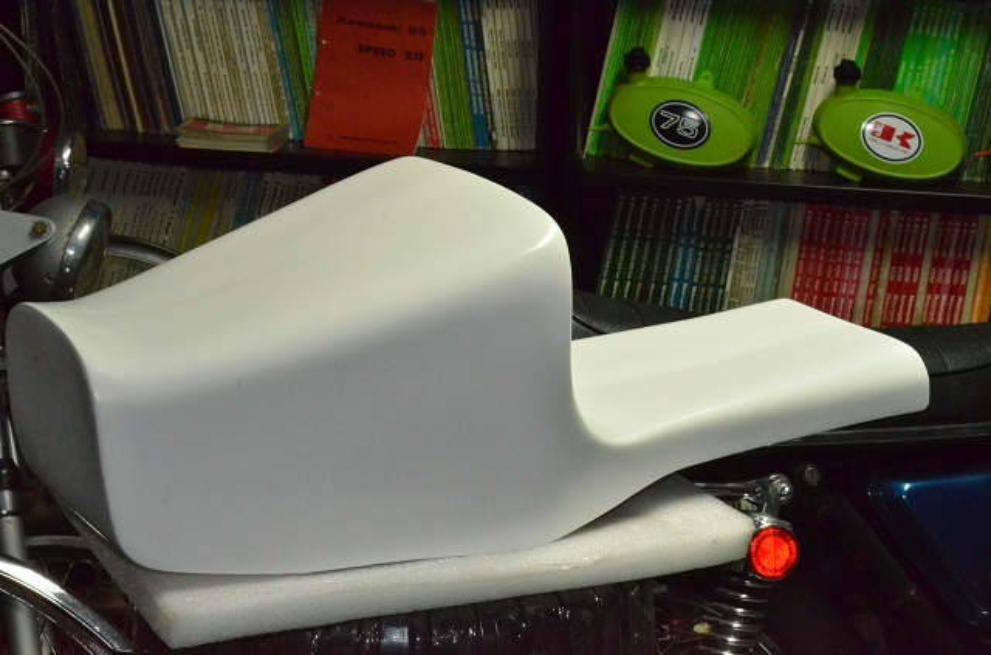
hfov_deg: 27.1
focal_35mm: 75
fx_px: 2059
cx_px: 496
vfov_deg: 18.1
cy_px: 328
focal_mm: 50
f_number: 16
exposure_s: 1/200
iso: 6400
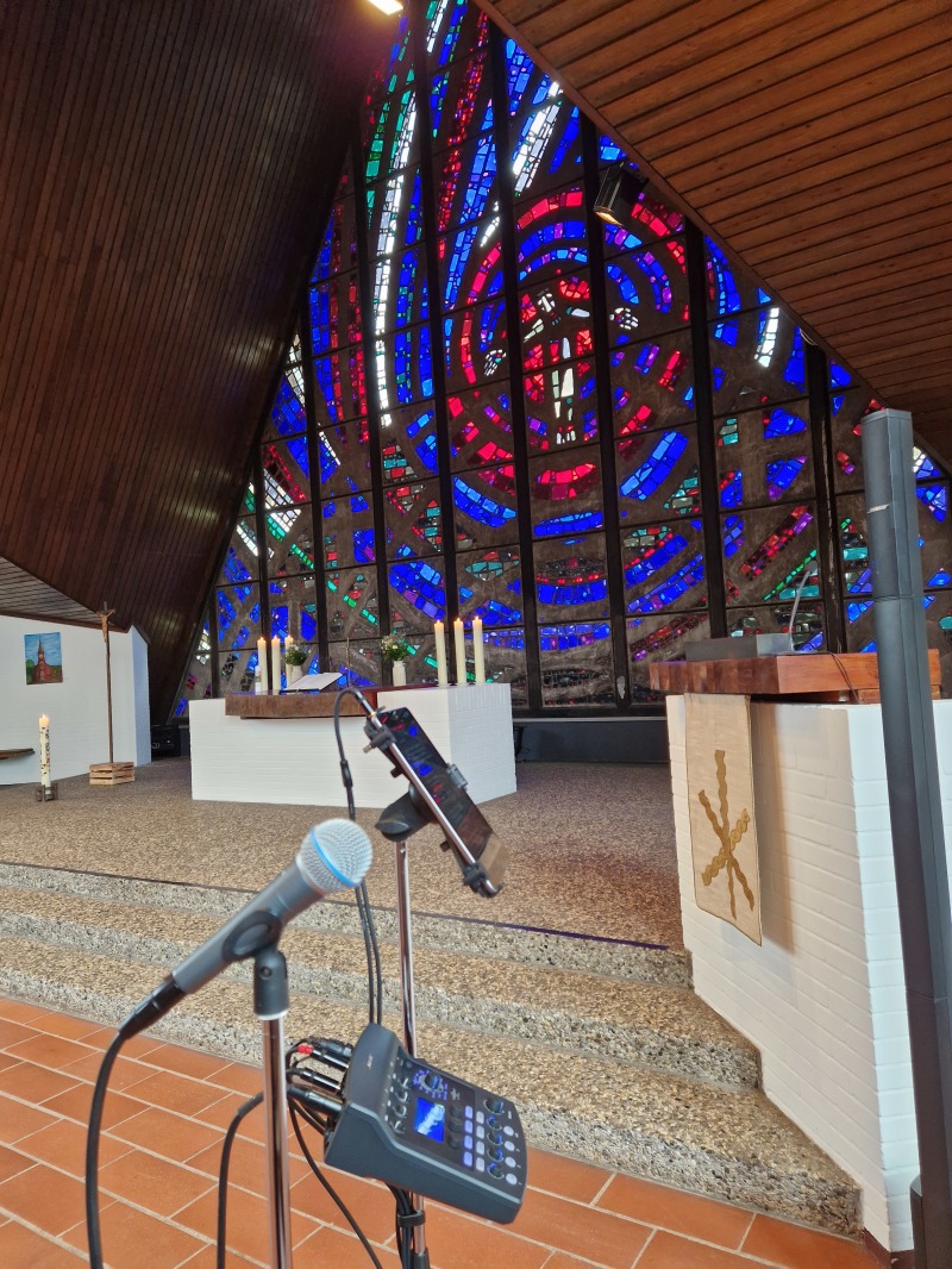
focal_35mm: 23
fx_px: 843
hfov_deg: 58.9
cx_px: 476
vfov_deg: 73.9
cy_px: 634
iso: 320
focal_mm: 5.4
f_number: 1.8
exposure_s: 1/100
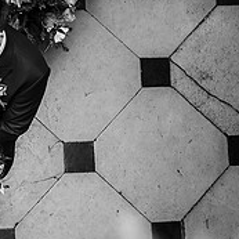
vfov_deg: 13.8
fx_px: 984
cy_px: 66
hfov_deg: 13.5
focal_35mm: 126
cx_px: -46
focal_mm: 35
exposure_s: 1/100
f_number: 2.5
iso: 160
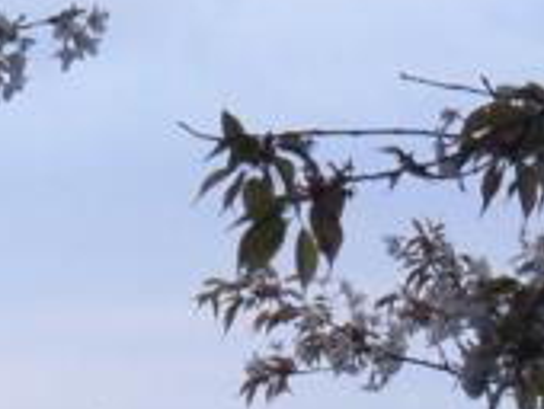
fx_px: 6578
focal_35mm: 418
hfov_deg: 4.7
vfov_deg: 3.5
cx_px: 650
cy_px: 665
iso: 100
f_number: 4.8
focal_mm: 16
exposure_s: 1/80
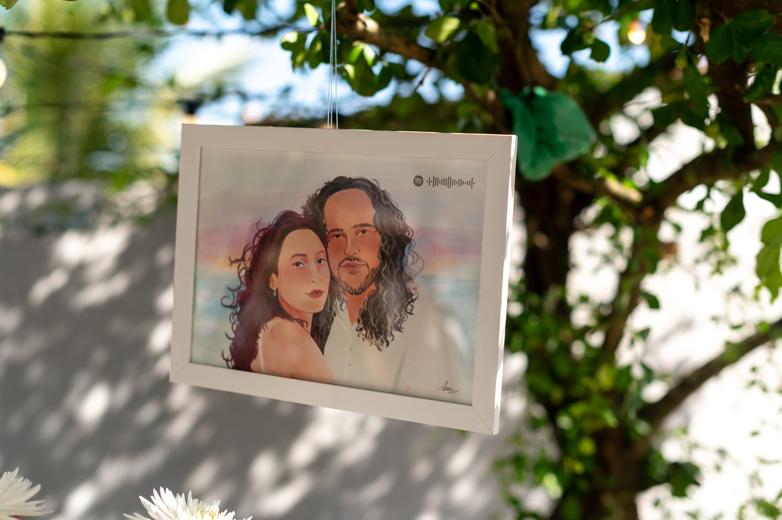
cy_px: 260
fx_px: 1085
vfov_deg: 27.0
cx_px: 391
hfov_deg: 39.6
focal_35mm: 50
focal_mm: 50
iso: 100
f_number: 2.5
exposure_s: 1/640
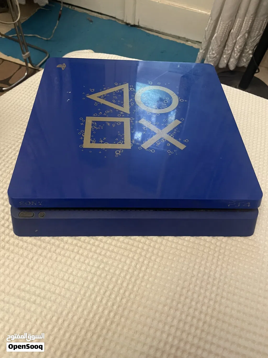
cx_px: 134
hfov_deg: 53.1
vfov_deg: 67.3
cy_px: 179
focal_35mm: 26
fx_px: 268
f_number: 1.6
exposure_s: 1/25
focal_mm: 4.2
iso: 500
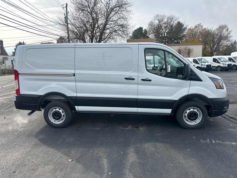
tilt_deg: -4.5
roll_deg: +0.4
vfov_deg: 56.8
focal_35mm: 24
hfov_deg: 71.6
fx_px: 164
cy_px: 89
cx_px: 118
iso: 80
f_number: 1.78
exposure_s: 1/2028
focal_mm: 6.86
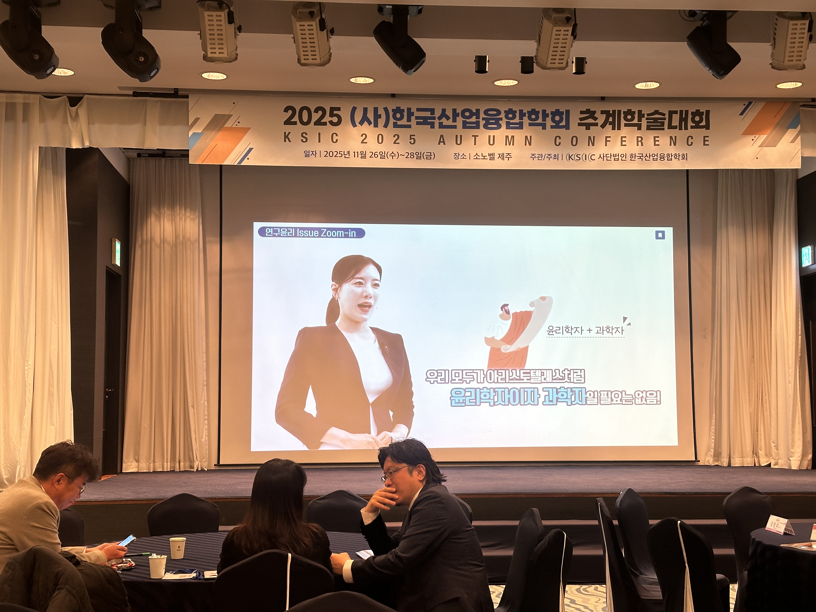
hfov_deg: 39.7
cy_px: 306
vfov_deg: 30.3
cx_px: 408
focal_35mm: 48
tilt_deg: +5.2
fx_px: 1131
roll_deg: +0.0
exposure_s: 1/60
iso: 80
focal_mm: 6.86
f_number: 1.78
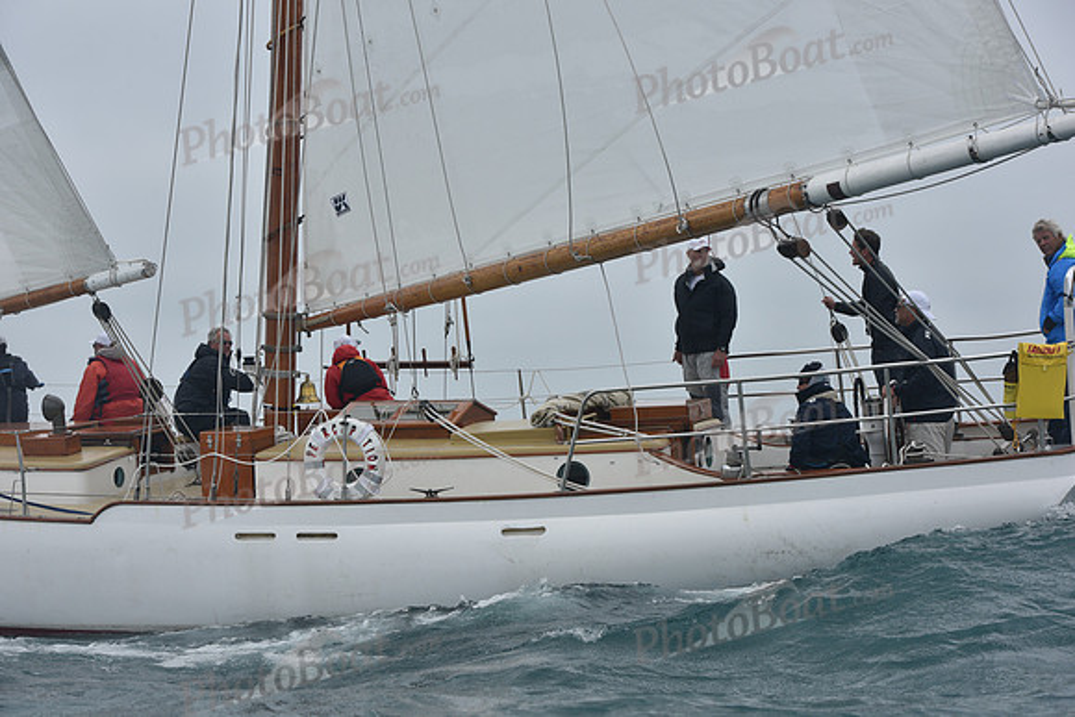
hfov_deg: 28.8
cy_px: 358
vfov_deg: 19.5
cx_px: 538
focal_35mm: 70
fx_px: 2091
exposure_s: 1/1000
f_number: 8
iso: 250
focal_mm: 70
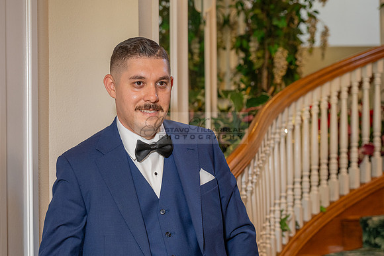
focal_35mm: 84
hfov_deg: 24.2
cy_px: 144
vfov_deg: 16.3
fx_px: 893
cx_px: 155
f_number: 4
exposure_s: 1/200
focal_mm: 68
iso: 1250
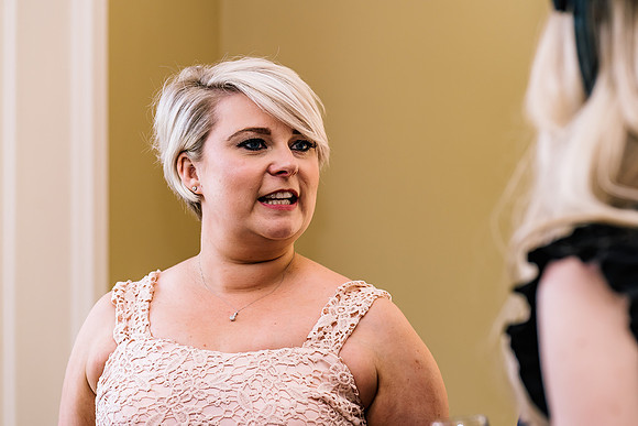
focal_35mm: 128
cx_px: 319
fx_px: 2261
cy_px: 213
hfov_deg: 16.1
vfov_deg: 10.8
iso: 800
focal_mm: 123
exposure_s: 1/200
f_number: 4.5
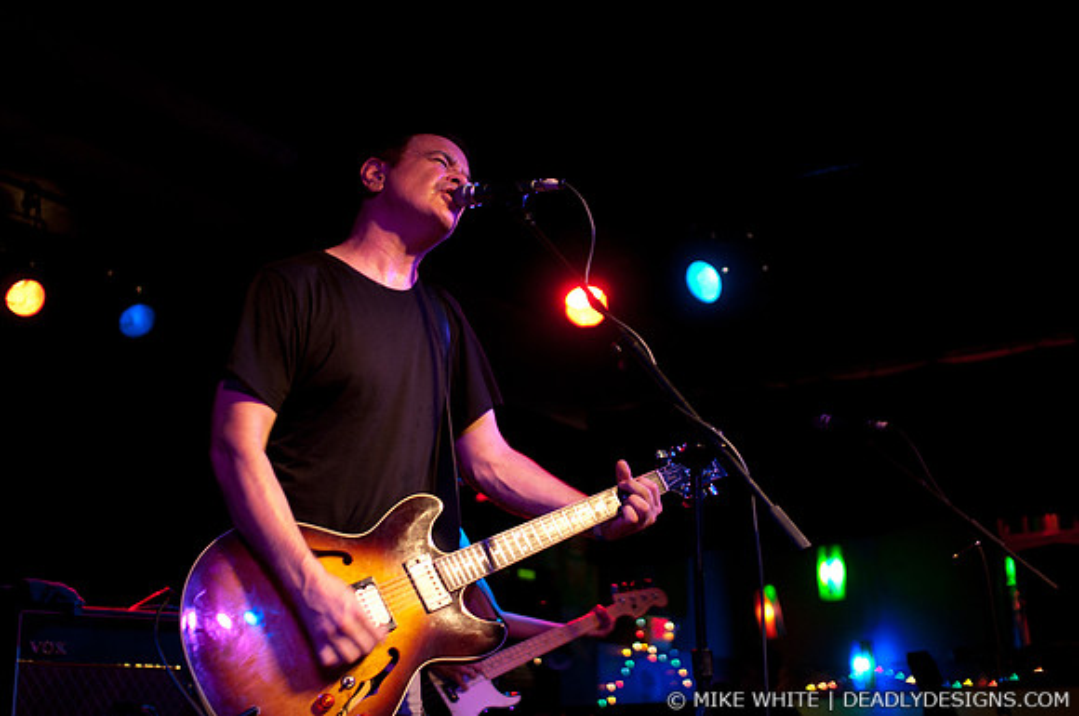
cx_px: 540
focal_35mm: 45
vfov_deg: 29.8
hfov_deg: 43.7
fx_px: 1347
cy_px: 358
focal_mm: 30
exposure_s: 1/60
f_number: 1.8
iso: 1000
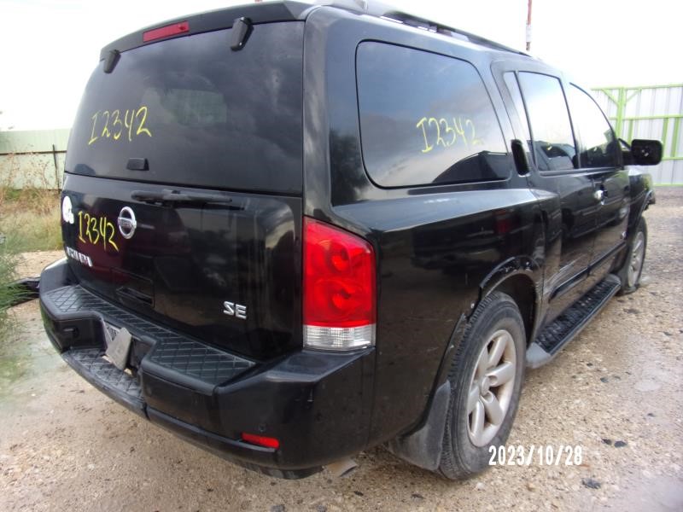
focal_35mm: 24
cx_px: 342
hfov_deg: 71.6
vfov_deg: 56.8
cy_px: 256
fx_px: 474
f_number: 3.3
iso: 80
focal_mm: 4.3
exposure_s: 1/70
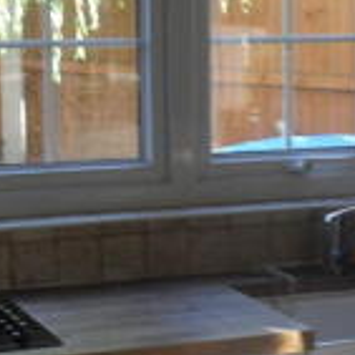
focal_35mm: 128
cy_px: 301
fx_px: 1485
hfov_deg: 13.4
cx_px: 371
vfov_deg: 13.5
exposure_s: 1/45
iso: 100
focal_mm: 6.3
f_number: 3.2
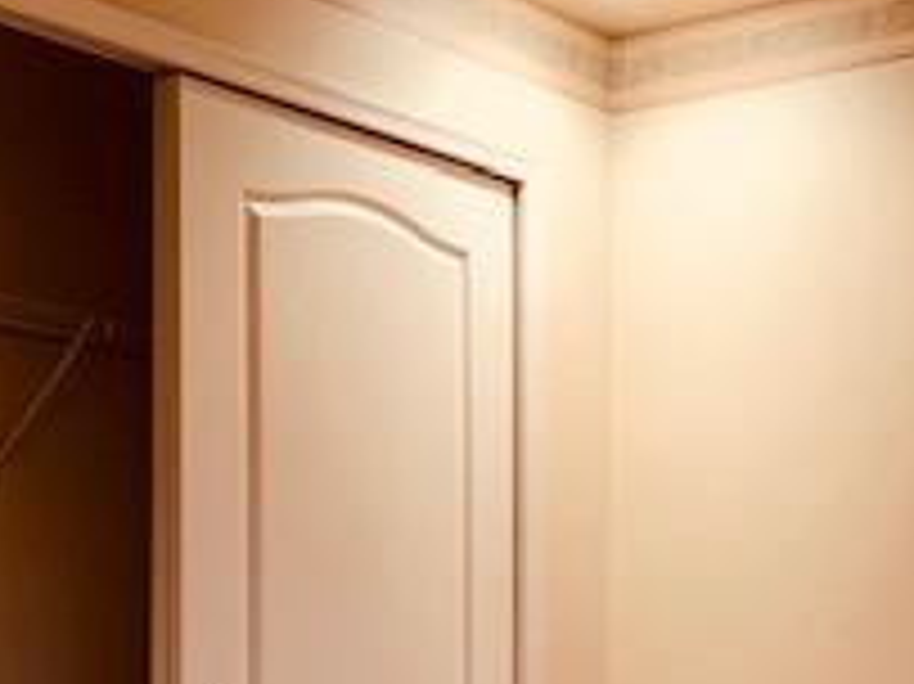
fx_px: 2164
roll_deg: -0.5
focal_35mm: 82
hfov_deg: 23.5
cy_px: 720
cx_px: 743
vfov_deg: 17.5
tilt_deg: +2.3
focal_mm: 4.25
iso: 200
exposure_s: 1/60
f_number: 1.8
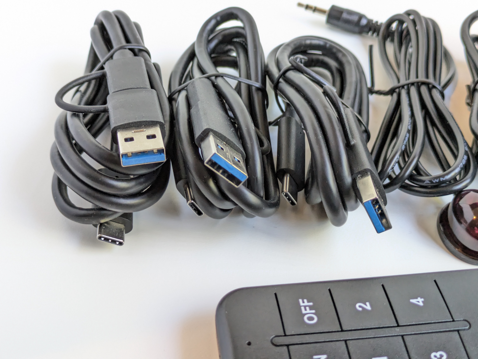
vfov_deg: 28.6
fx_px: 705
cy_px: 180
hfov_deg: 37.5
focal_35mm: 51
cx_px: 239
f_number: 1.89
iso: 495
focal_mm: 5.43
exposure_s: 1/50
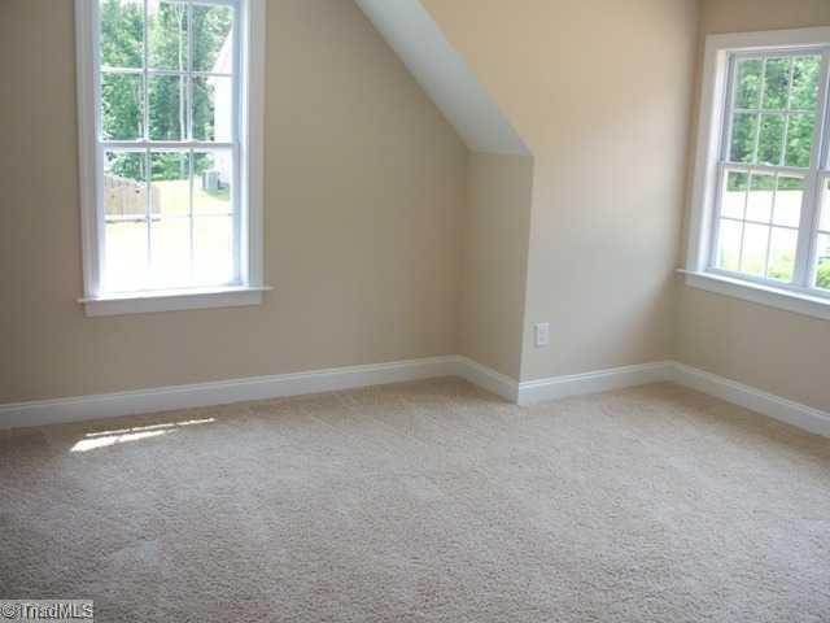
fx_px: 839
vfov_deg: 40.7
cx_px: 415
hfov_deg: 52.6
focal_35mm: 35
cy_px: 312
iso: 80
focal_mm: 7.54
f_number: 2.8
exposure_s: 1/100
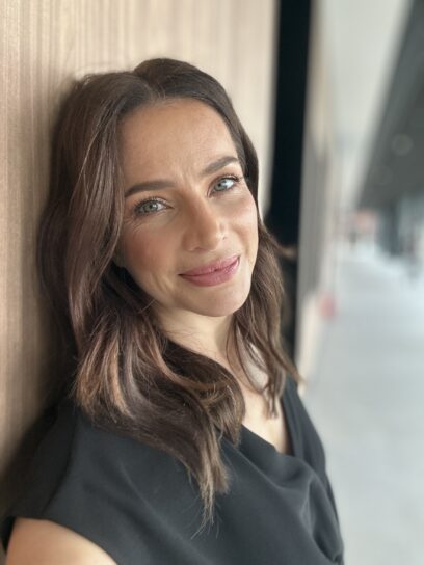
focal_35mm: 30
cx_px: 212
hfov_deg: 46.8
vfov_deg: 60.0
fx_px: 490
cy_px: 282
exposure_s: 1/60
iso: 80
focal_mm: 2.69
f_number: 1.9
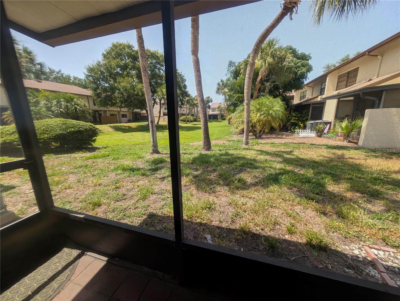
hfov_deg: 110.5
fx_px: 139
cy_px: 150
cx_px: 200
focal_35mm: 12
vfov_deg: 94.6
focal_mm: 2.02
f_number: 1.7
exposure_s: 1/1125
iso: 53
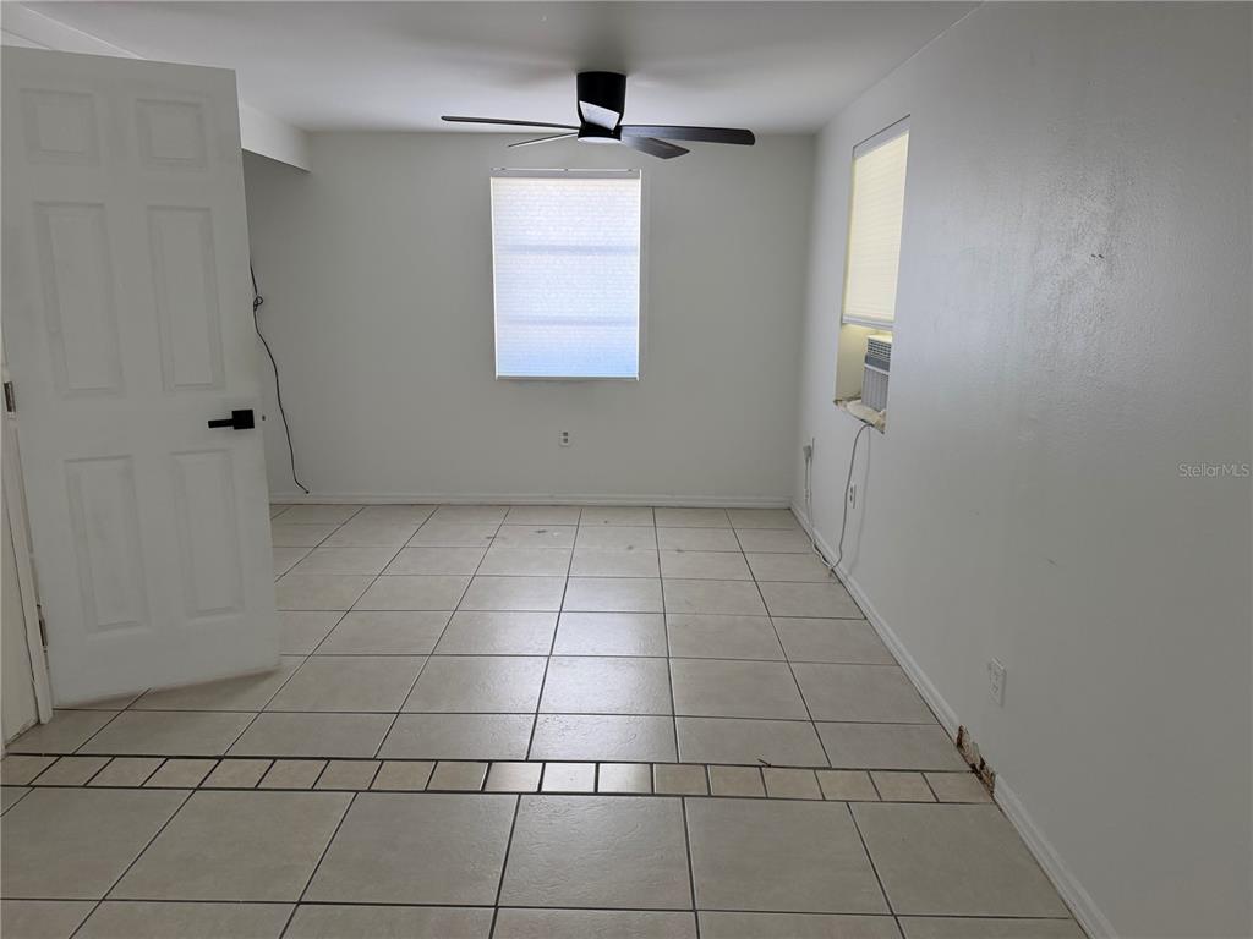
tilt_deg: -12.4
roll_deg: -0.2
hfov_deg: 71.6
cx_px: 626
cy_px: 470
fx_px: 869
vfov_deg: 56.8
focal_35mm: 24
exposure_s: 1/121
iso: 200
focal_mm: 6.76
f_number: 1.78
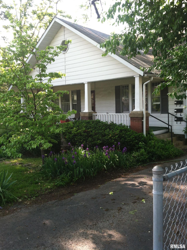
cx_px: 94
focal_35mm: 35
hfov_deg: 40.6
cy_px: 125
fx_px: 253
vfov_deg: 52.7
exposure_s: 1/120
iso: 80
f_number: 2.8
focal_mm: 3.85
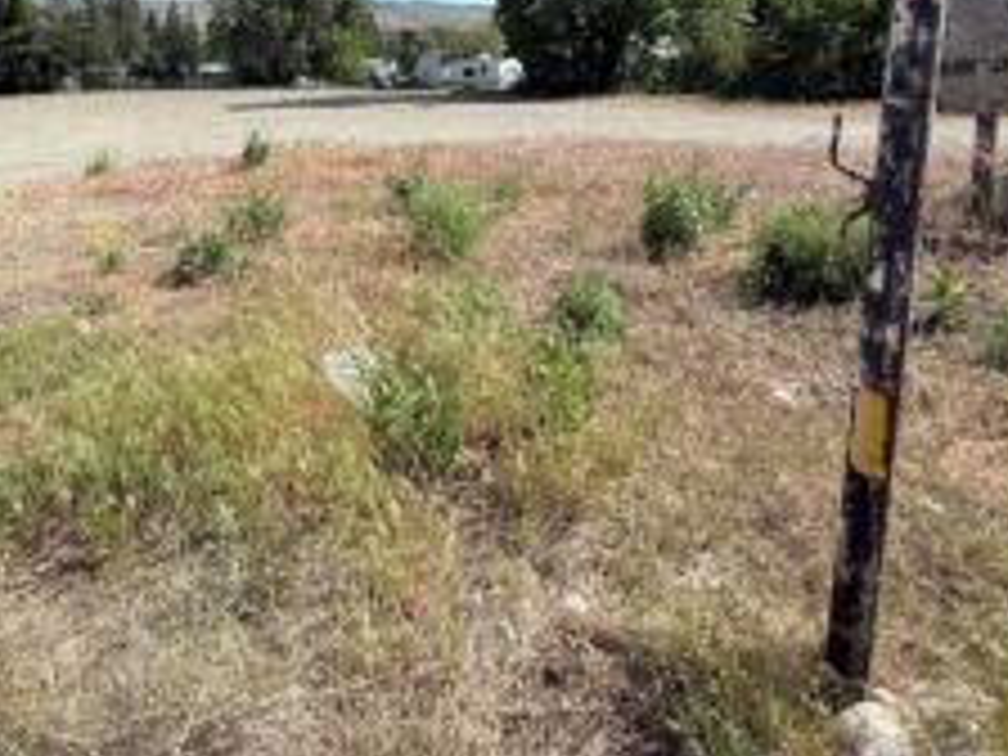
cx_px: 248
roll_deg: +2.0
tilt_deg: -4.7
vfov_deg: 51.1
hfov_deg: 65.0
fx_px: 728
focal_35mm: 25
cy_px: 140
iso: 50
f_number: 2.2
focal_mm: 2.22
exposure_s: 1/2237
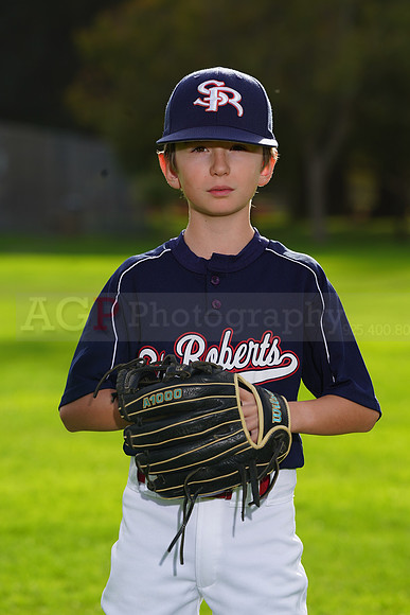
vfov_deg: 8.9
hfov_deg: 5.9
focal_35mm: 232
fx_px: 3961
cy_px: 308
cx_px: 205
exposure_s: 1/250
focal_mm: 232
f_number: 8
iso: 160
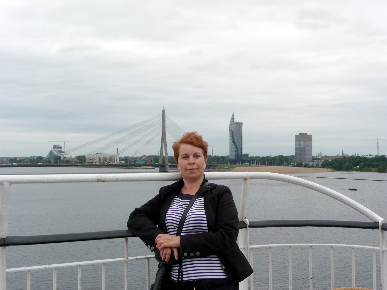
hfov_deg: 39.7
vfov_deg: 30.3
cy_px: 145
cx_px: 194
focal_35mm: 48
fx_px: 537
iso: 100
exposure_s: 1/250
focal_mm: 8
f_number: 4.2
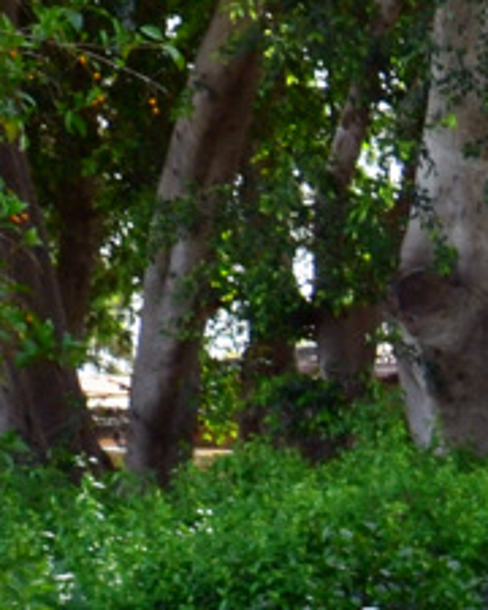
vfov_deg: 9.9
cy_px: 727
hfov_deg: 7.2
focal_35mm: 193
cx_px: 1380
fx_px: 3484
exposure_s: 1/125
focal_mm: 22
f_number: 9
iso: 400
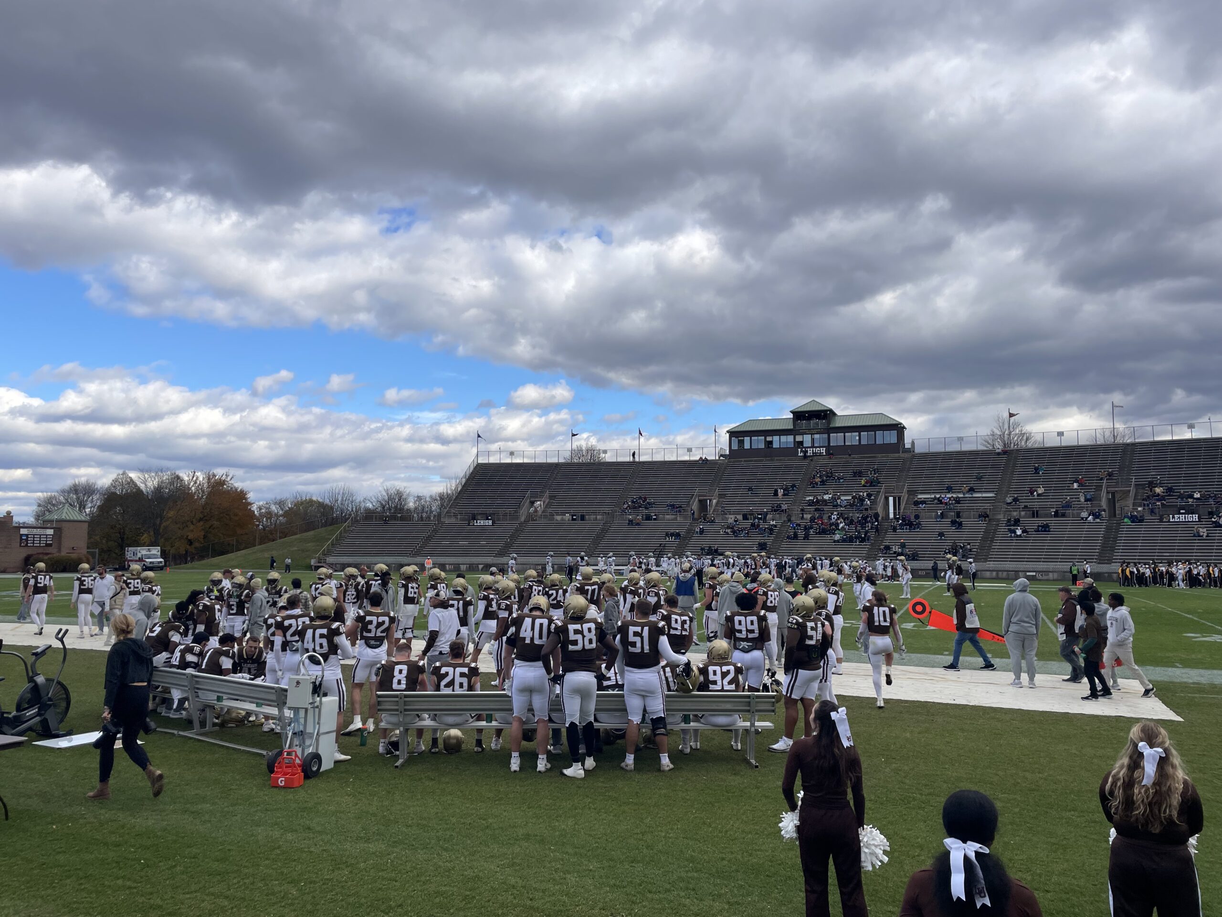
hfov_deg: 67.3
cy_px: 458
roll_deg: +0.1
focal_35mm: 26
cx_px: 611
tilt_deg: +3.4
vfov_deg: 53.1
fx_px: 918
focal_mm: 4.2
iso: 32
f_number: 1.6
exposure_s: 1/3040
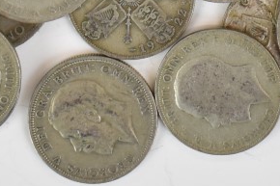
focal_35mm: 218
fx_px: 1695
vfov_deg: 6.0
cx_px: 281
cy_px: -276
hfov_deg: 9.4
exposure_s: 1/125
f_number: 5.6
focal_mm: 26
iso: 720
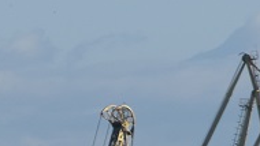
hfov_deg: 3.0
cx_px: -148
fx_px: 4950
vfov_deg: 1.7
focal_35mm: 718
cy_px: 274
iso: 200
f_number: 6.3
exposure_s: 1/640
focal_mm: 85
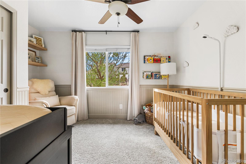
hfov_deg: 95.0
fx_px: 113
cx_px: 123
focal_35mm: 16
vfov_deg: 72.0
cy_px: 82
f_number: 8
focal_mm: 16.5
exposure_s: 1/8
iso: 500
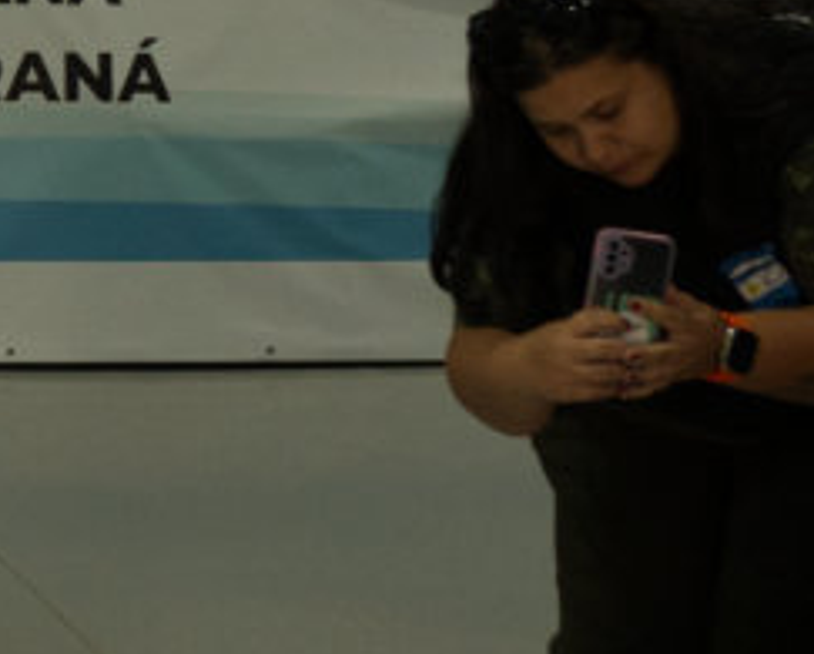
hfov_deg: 10.8
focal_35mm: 162
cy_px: -203
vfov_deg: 9.4
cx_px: -874
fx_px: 3907
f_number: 4
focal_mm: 35
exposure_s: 1/100
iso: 3200
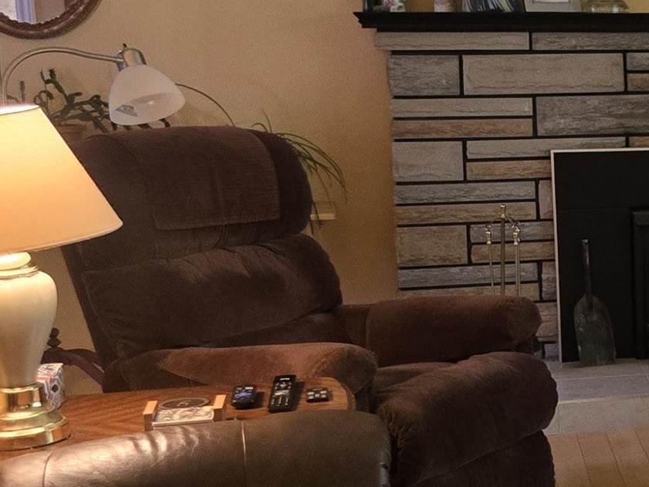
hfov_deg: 20.4
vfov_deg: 17.6
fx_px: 1575
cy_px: 197
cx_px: 938
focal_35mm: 84
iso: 200
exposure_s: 1/120
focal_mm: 5.4
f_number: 1.8
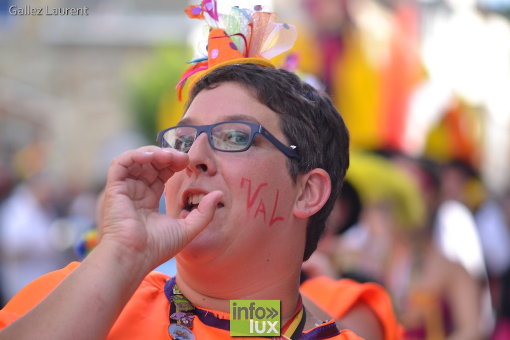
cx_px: 255
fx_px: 2550
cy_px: 170
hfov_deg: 11.4
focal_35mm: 180
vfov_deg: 7.6
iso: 100
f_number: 2.8
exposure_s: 1/200
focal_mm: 120
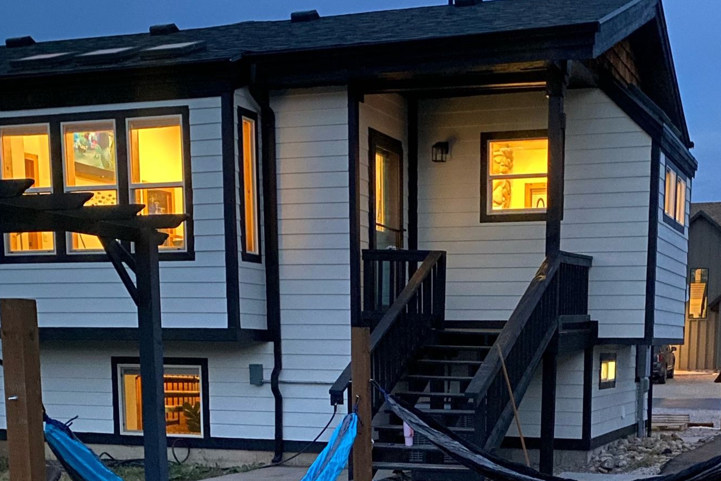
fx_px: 841
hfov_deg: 45.9
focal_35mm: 42
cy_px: 380
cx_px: 461
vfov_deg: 31.1
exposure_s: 1/8
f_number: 1.8
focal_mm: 4.25
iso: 1000
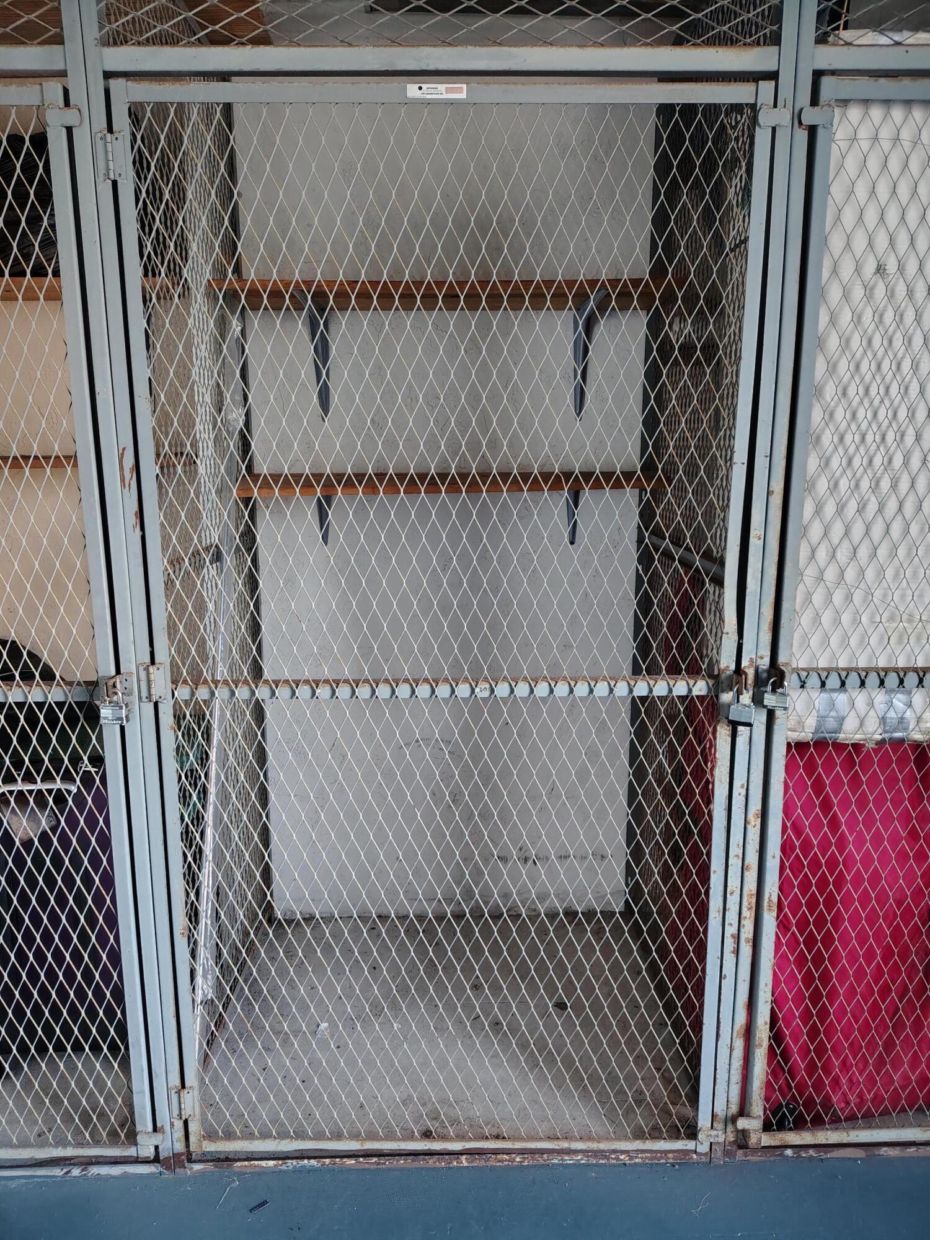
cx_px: 465
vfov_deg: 71.6
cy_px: 620
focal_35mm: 24
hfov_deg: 56.8
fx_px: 860
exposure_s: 1/60
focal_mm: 5.56
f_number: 1.8
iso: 1364
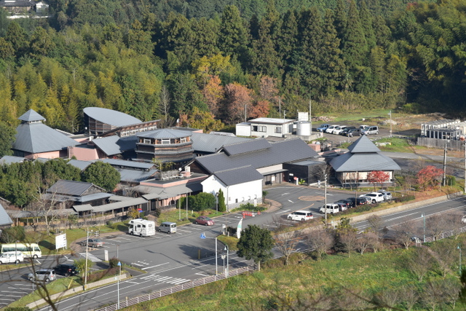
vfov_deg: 5.6
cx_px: 233
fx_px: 3204
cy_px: 156
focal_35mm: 248
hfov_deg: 8.3
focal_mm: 165
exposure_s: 1/400
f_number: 11
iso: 400
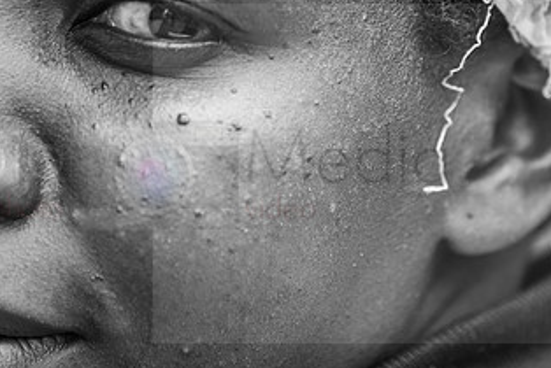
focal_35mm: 414
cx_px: 217
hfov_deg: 5.0
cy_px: 138
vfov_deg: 3.3
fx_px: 6342
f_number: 4
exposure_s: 1/200
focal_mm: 200
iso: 200
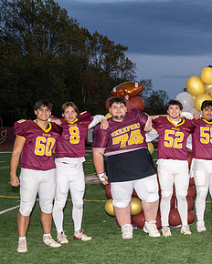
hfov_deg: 16.5
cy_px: 157
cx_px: 303
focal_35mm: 86
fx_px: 674
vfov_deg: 22.2
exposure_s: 1/200
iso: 1000
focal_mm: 35
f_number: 4.5
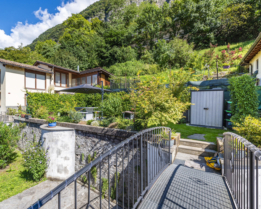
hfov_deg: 93.0
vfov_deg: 80.4
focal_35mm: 16
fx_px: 124
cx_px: 121
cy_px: 106
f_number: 9
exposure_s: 1/125
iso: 100
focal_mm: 14
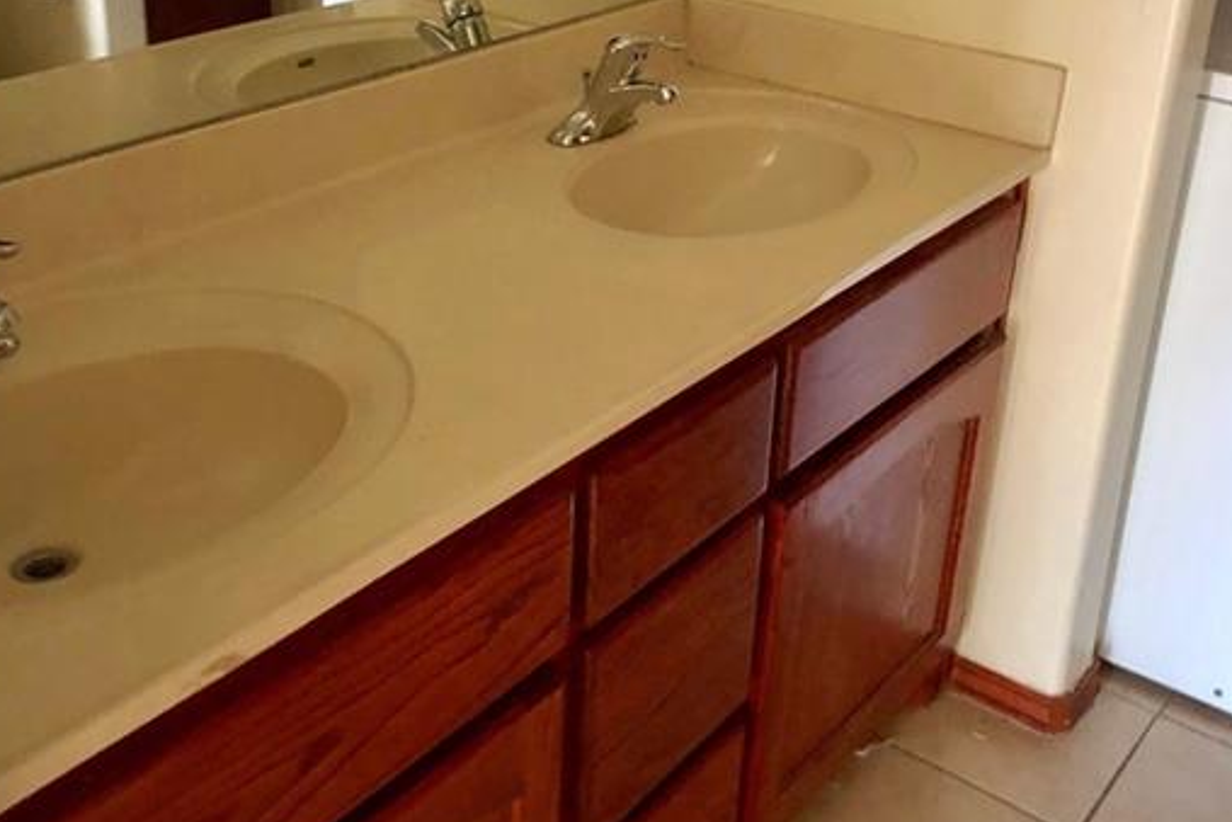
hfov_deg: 44.5
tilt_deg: -21.6
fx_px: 1506
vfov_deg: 30.1
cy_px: 228
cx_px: 589
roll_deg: -1.6
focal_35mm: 44
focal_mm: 4
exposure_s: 1/4
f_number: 1.8
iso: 100
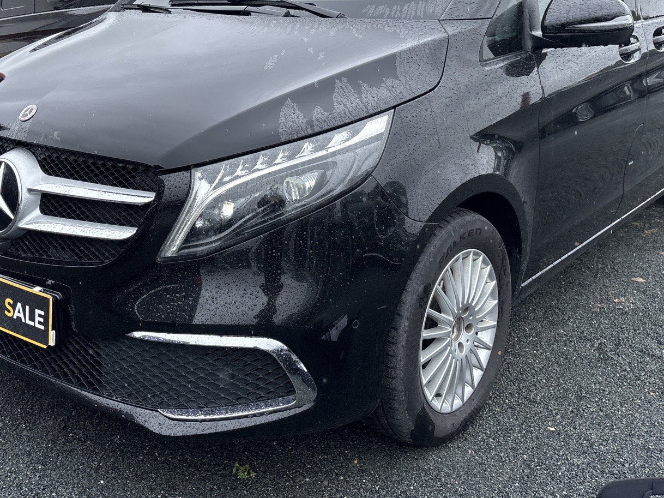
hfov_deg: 45.8
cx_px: 310
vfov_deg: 34.6
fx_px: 786
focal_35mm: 41
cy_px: 142
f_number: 1.6
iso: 50
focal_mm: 5.96
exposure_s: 1/1016
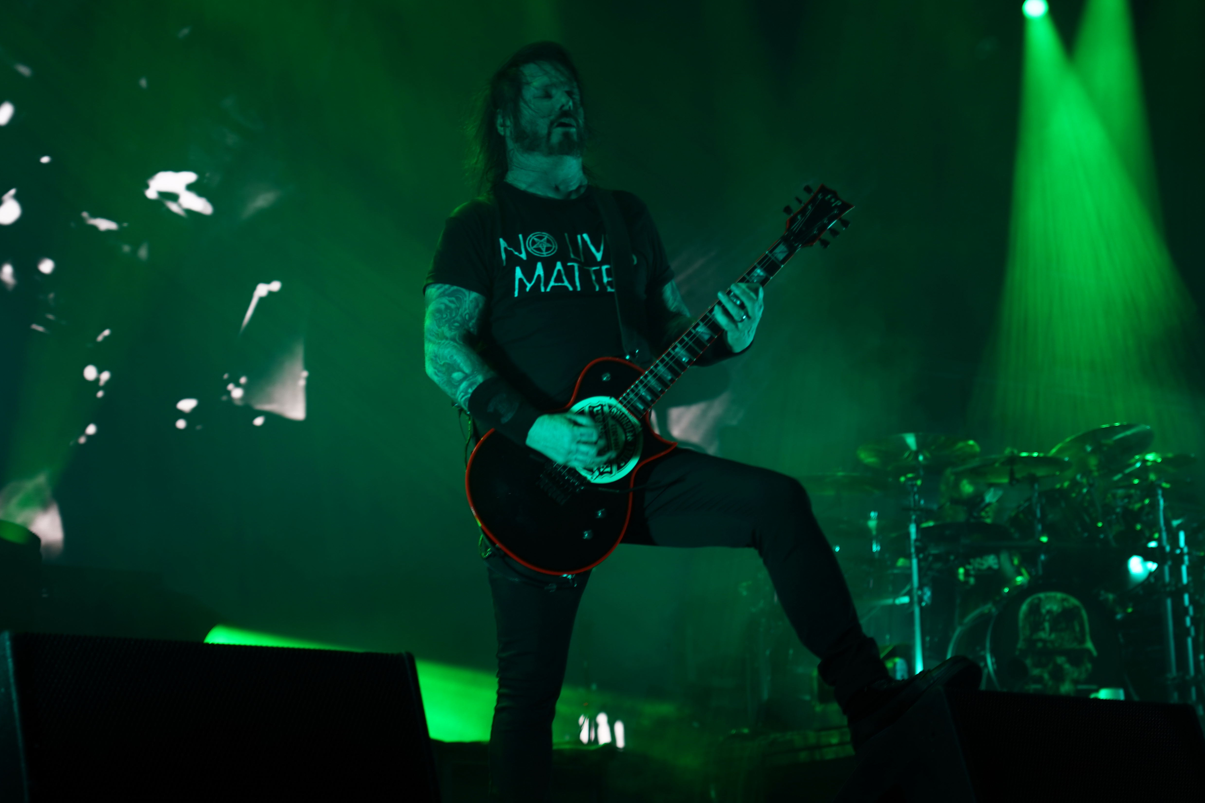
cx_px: 692
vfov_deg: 17.3
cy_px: 403
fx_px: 2644
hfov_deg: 25.6
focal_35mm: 79
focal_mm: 65
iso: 250
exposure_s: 1/80
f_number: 4
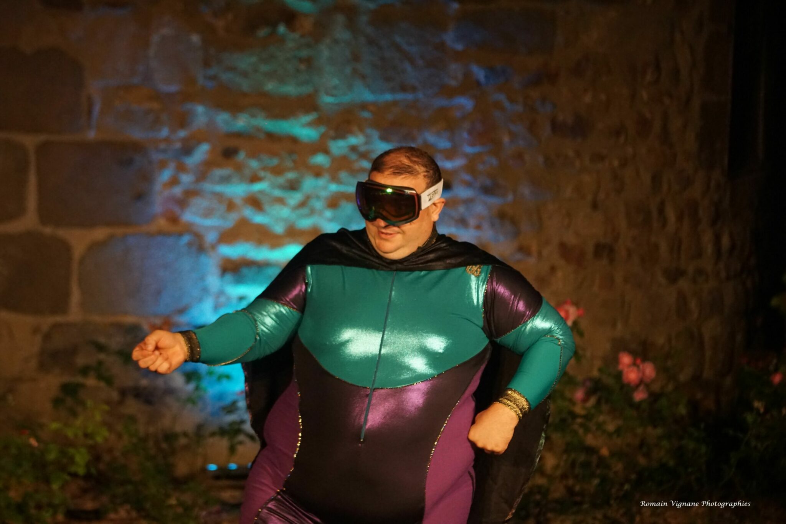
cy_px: 262
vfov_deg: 9.2
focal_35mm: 150
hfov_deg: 13.7
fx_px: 3275
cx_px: 393
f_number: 2.8
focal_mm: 100
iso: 2500
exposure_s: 1/160
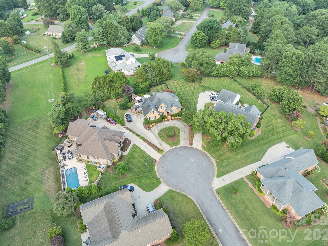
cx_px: 169
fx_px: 237
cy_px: 118
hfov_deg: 69.4
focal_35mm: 25
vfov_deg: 54.8
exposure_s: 1/120
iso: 100
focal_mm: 12.29
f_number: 2.8
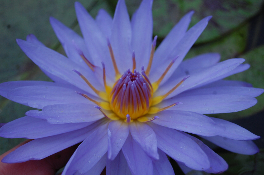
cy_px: 88
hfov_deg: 24.6
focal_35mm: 82
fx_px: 604
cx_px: 132
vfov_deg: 16.5
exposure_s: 1/125
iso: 400
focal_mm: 55
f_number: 5.6
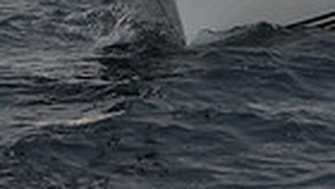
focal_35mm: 303
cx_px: 56
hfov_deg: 7.1
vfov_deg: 3.9
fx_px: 2694
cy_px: -469
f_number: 5
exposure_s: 1/640
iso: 500
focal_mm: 70
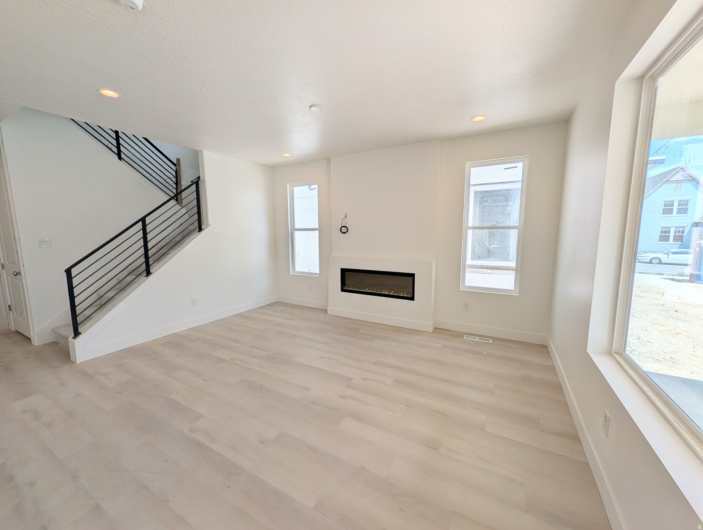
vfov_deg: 94.6
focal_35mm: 12
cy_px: 265
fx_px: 244
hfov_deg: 110.5
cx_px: 352
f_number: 1.7
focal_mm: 2.02
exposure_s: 1/1245
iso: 47
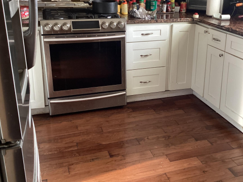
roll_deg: -1.6
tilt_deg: -18.5
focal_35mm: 43
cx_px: 158
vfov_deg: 33.5
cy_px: 76
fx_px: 302
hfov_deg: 43.4
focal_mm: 3.3
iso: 125
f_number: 2.4
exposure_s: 1/60
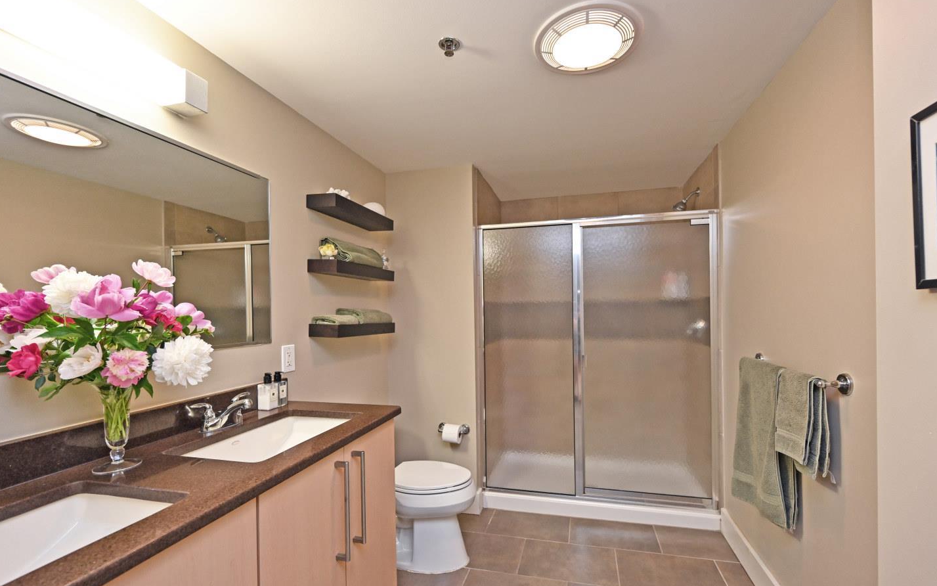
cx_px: 486
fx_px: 383
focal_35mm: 15
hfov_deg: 101.4
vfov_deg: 74.7
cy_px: 310
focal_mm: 14
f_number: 4
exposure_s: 1/60
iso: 640
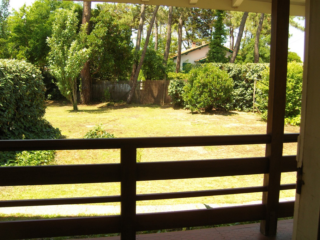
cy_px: 120
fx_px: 314
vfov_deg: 41.8
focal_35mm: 34
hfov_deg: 54.0
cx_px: 160
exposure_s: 1/400
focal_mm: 7.3
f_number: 2.8
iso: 100
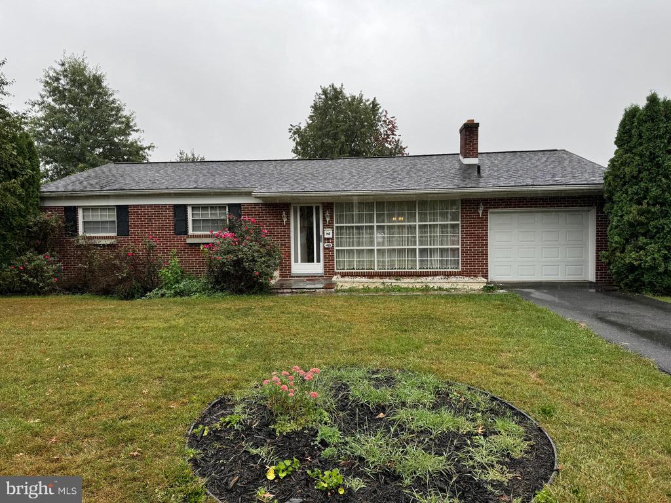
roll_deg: -0.2
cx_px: 336
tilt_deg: -0.9
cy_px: 252
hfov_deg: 71.6
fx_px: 465
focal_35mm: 24
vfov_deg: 56.8
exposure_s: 1/425
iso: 80
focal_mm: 6.76
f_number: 1.78
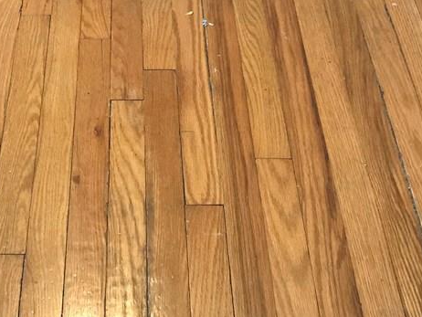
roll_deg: -0.2
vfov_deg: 23.2
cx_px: 121
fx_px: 756
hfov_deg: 30.8
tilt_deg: -44.8
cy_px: 43
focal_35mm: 62
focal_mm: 3.99
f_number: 1.8
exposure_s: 1/6
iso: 100
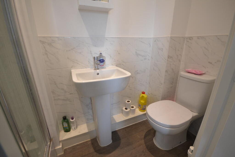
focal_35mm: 15
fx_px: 98
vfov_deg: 77.3
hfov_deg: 100.4
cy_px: 78
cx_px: 118
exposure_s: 1/80
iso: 400
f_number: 4.5
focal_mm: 10
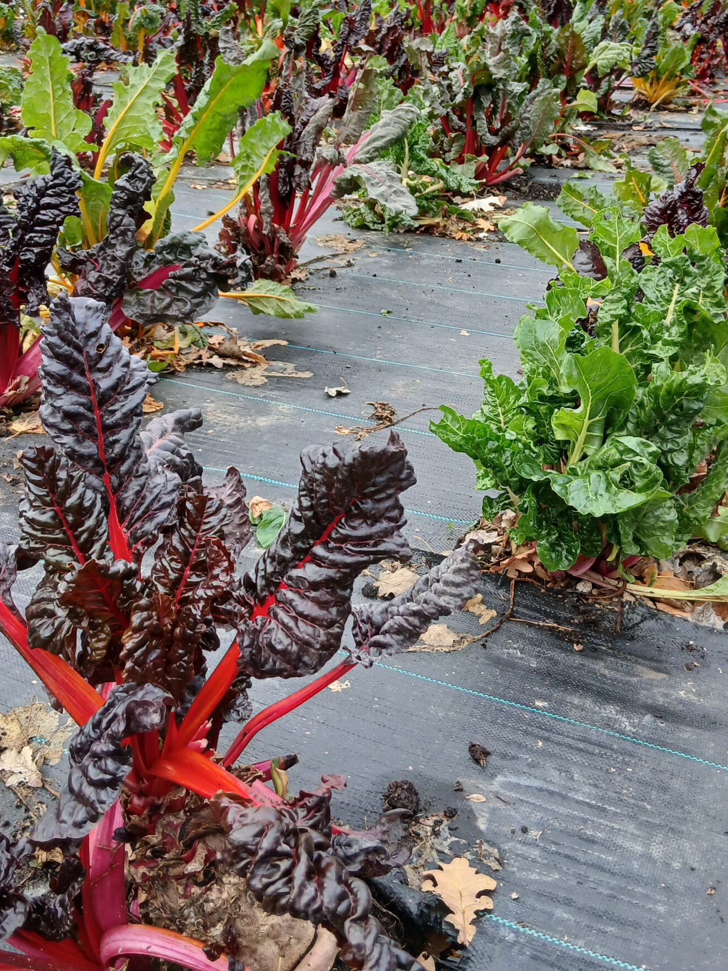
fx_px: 1066
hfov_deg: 37.7
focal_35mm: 38
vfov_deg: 48.6
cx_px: 331
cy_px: 374
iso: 25
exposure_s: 1/50
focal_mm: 3.98
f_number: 1.8
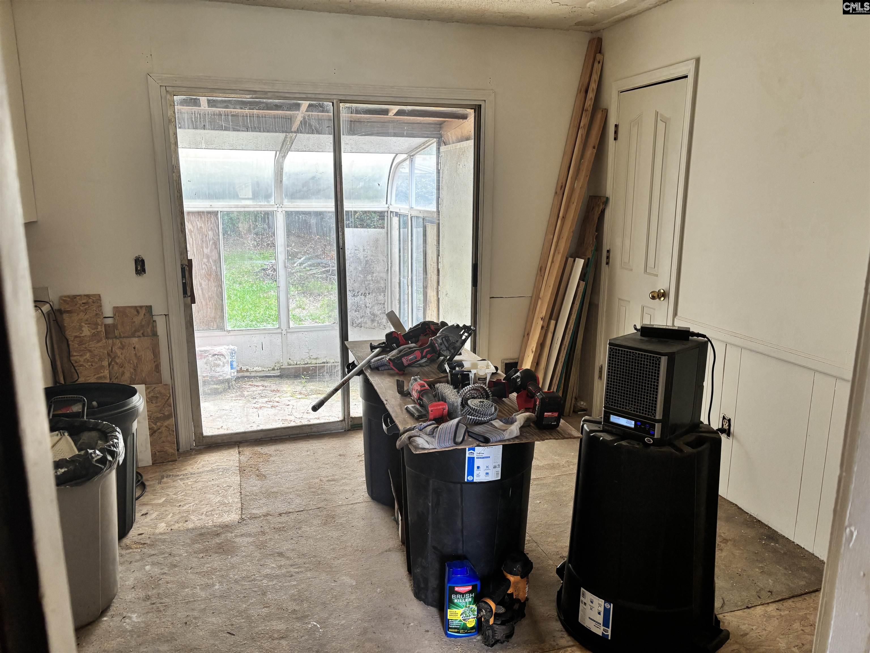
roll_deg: -0.6
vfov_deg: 53.1
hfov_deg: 67.3
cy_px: 326
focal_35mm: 26
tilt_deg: -12.6
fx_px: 653
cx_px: 435
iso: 100
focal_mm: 5.96
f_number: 1.6
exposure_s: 1/120
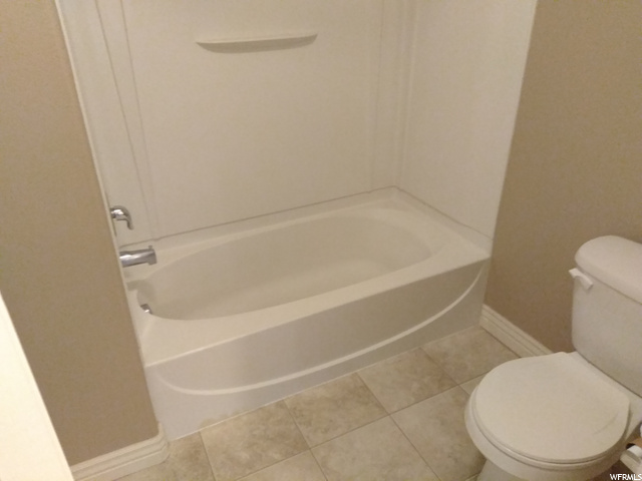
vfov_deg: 51.4
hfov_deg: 65.3
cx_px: 321
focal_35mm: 27
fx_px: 501
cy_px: 240
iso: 1014
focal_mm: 4.73
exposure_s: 1/20
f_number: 2.2
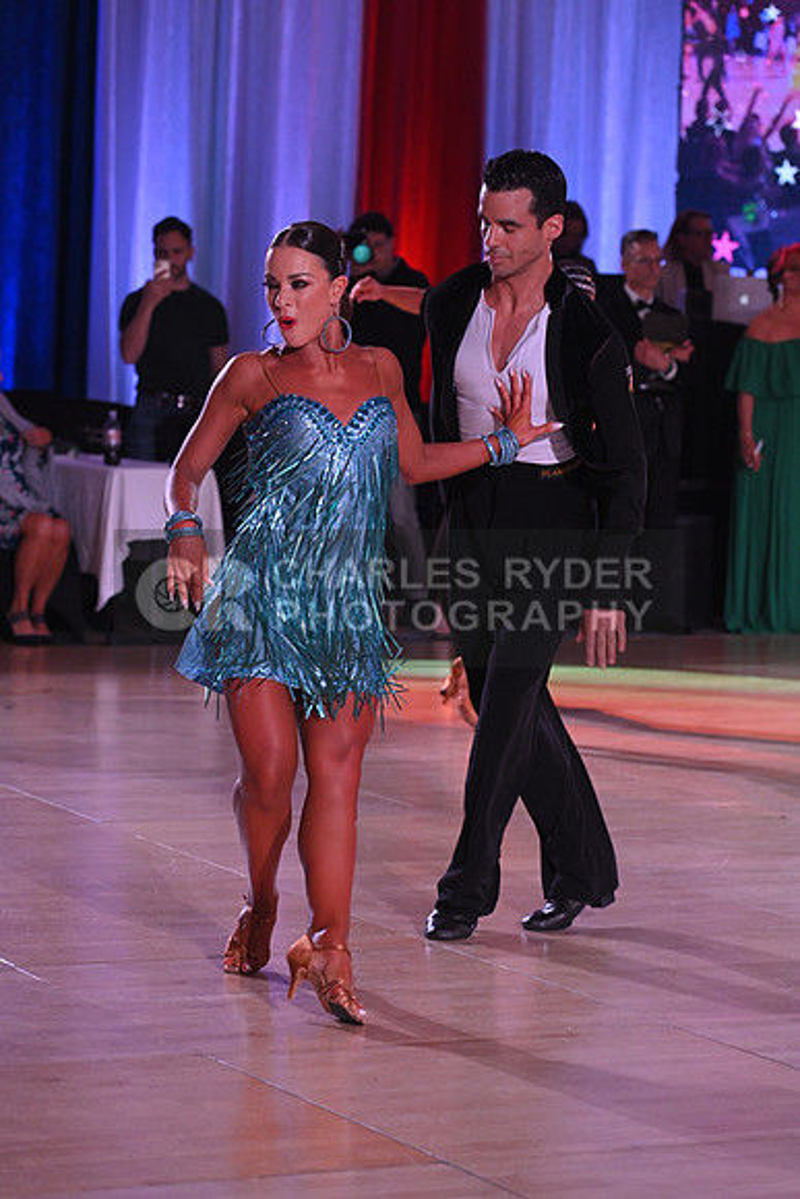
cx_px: 400
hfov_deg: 12.2
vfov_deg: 18.3
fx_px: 3731
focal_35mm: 112
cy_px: 600
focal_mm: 112
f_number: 5
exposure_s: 1/320
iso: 2500
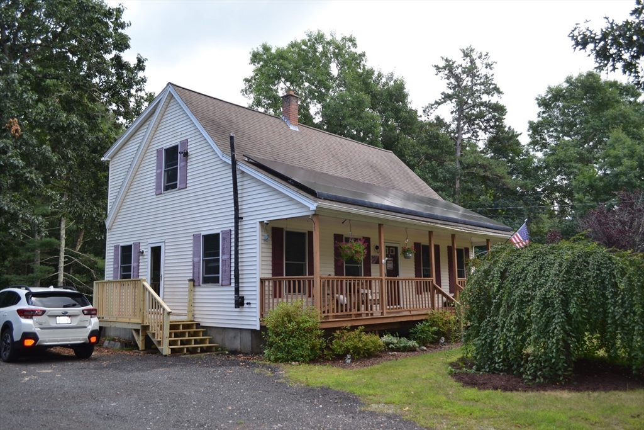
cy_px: 215
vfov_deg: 43.6
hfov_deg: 61.9
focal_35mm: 30
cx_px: 322
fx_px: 537
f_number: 4
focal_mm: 20
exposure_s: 1/125
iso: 100
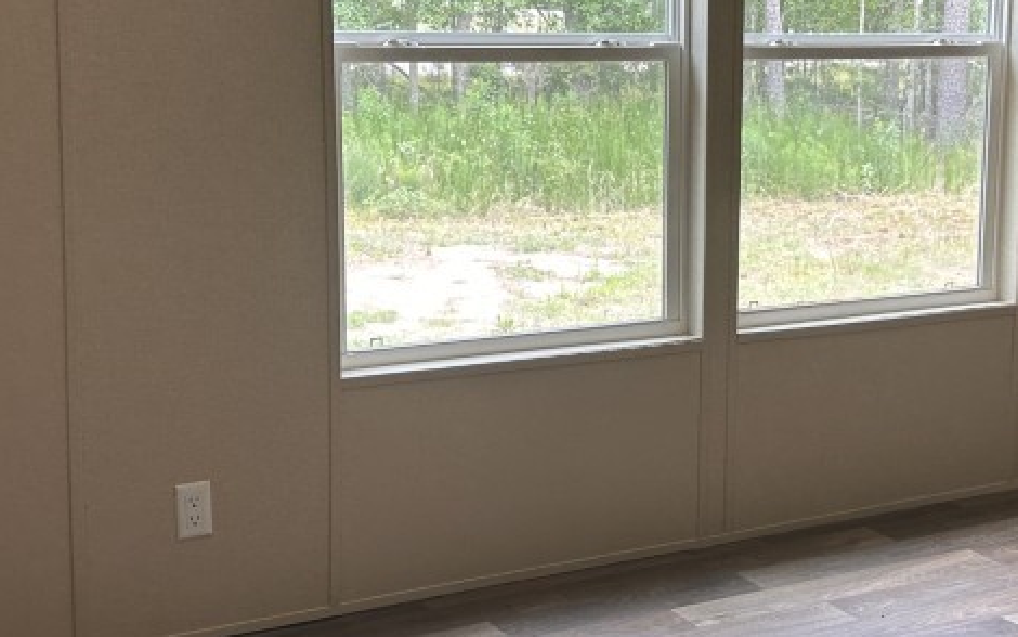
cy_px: 258
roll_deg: -1.1
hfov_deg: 33.7
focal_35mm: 60
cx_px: 689
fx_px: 1665
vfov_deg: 21.6
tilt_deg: -7.5
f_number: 1.5
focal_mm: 5.7
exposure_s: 1/121
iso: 64
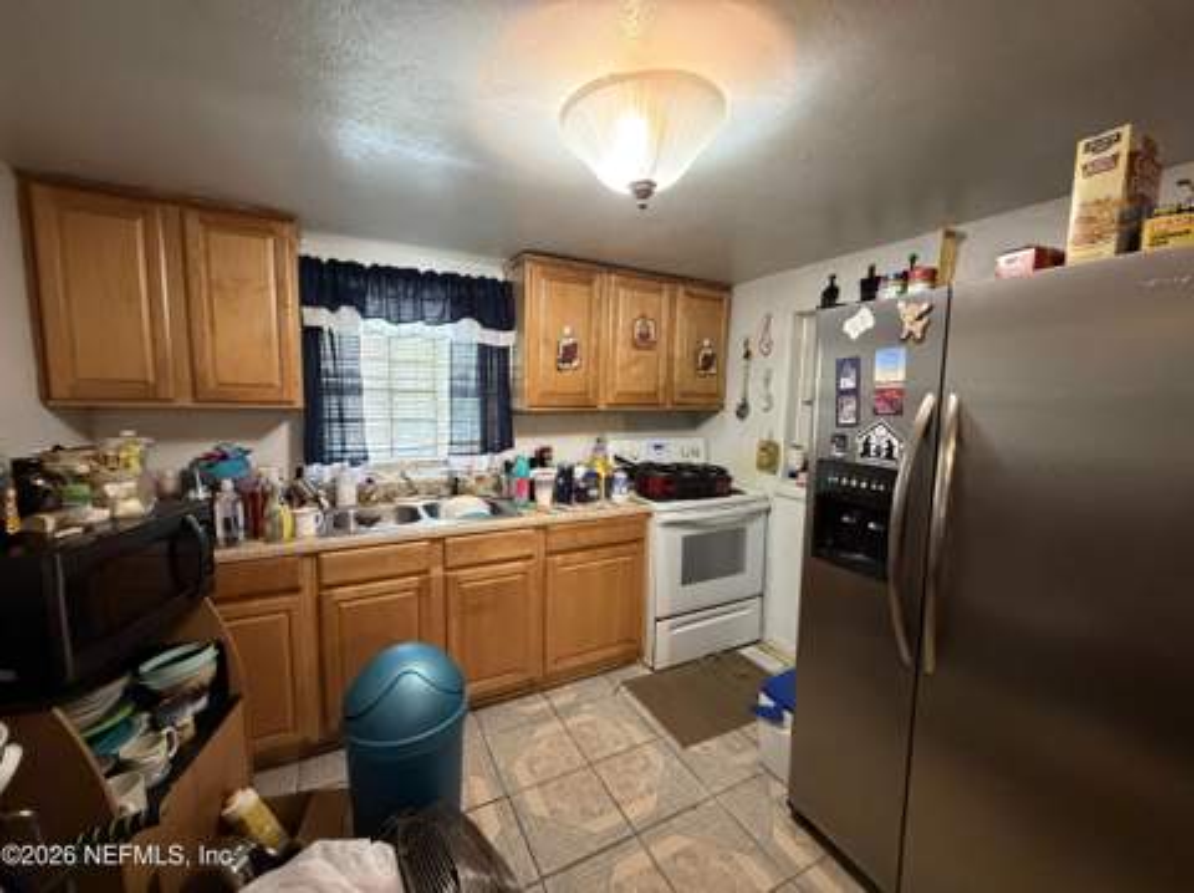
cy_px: 446
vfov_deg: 85.6
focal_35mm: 14
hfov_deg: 102.1
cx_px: 597
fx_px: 482
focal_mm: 2.22
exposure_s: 1/60
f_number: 2.2
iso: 1000
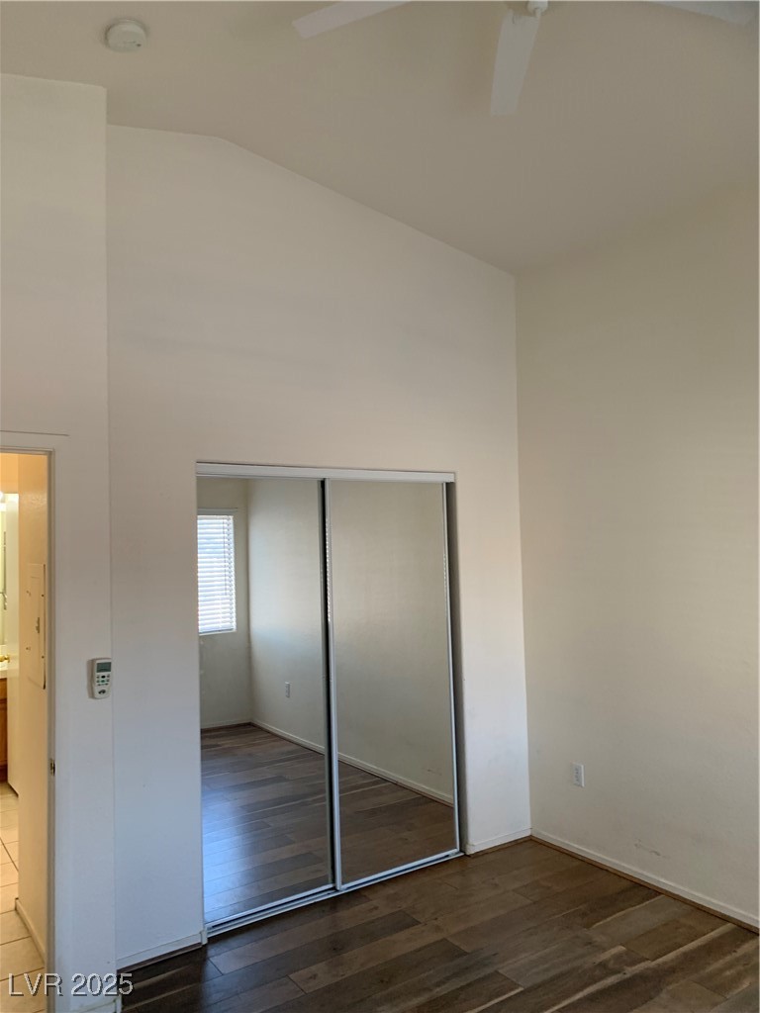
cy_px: 506
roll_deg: +1.2
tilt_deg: +2.1
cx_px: 380
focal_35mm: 26
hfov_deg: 53.1
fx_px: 761
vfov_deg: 67.3
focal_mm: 4.25
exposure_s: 1/60
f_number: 1.8
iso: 100
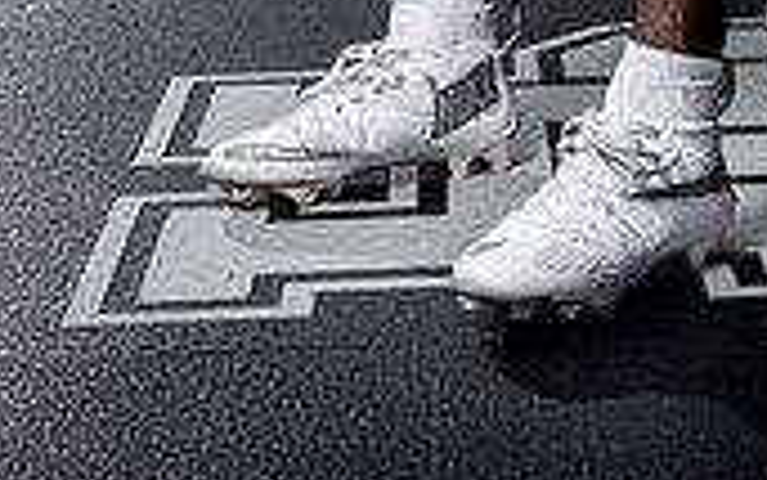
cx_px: 498
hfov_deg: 16.5
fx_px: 2635
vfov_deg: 9.7
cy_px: -462
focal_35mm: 126
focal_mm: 47
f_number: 9
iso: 640
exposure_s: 1/250
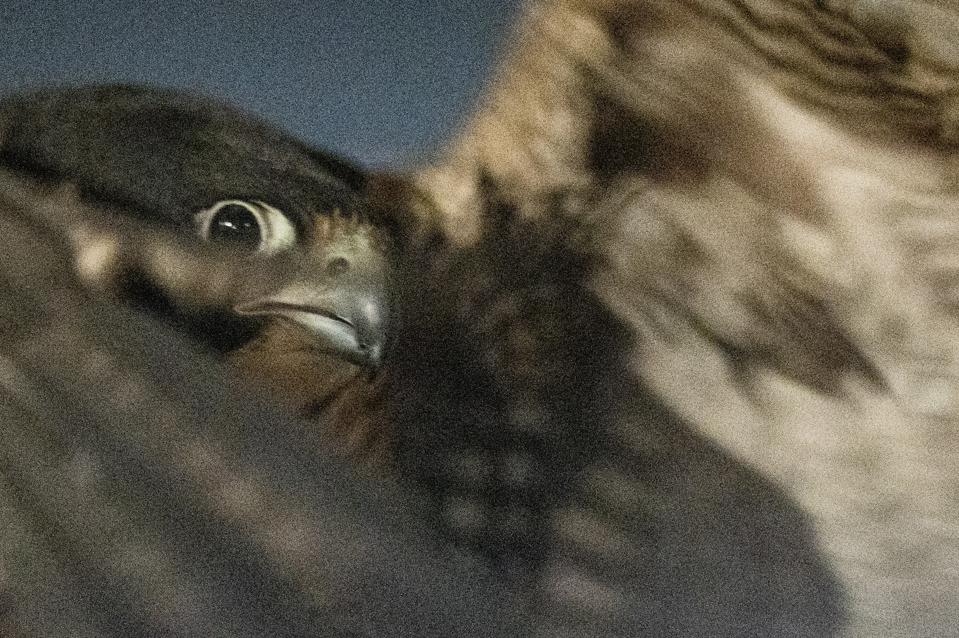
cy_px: 500
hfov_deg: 7.7
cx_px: 246
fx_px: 7107
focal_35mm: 267
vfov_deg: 5.1
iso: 25600
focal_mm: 130
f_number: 2.8
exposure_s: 1/500
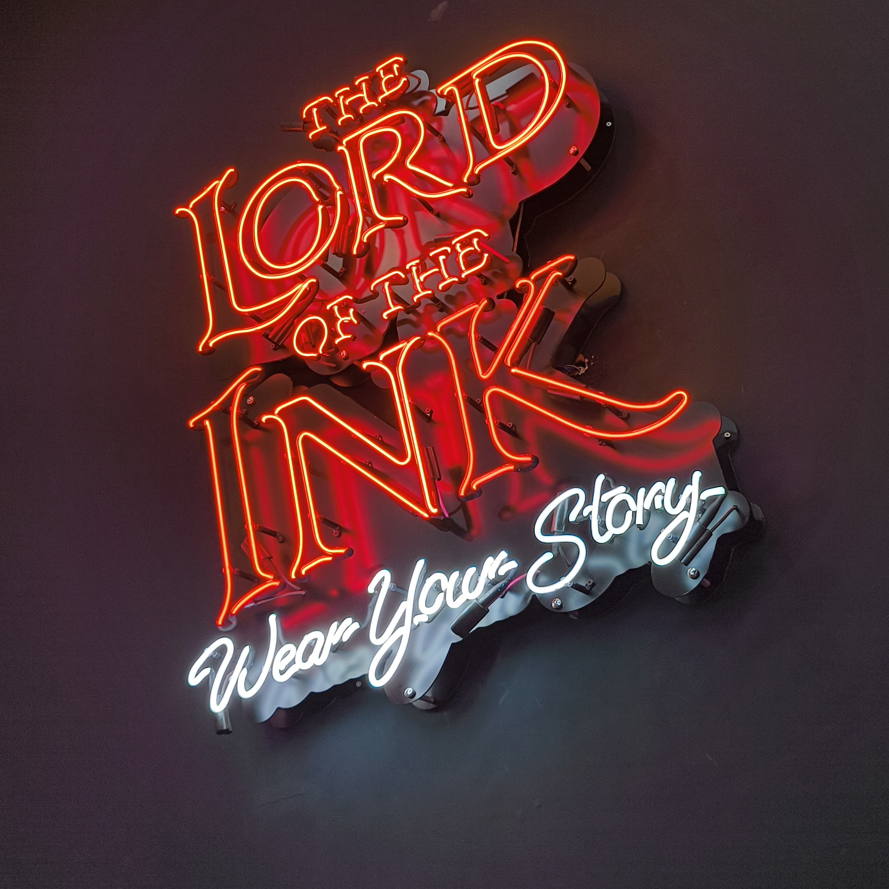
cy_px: 344
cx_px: 556
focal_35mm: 46
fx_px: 1337
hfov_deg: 36.6
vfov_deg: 36.6
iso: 100
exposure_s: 1/100
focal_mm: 5.56
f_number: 1.87
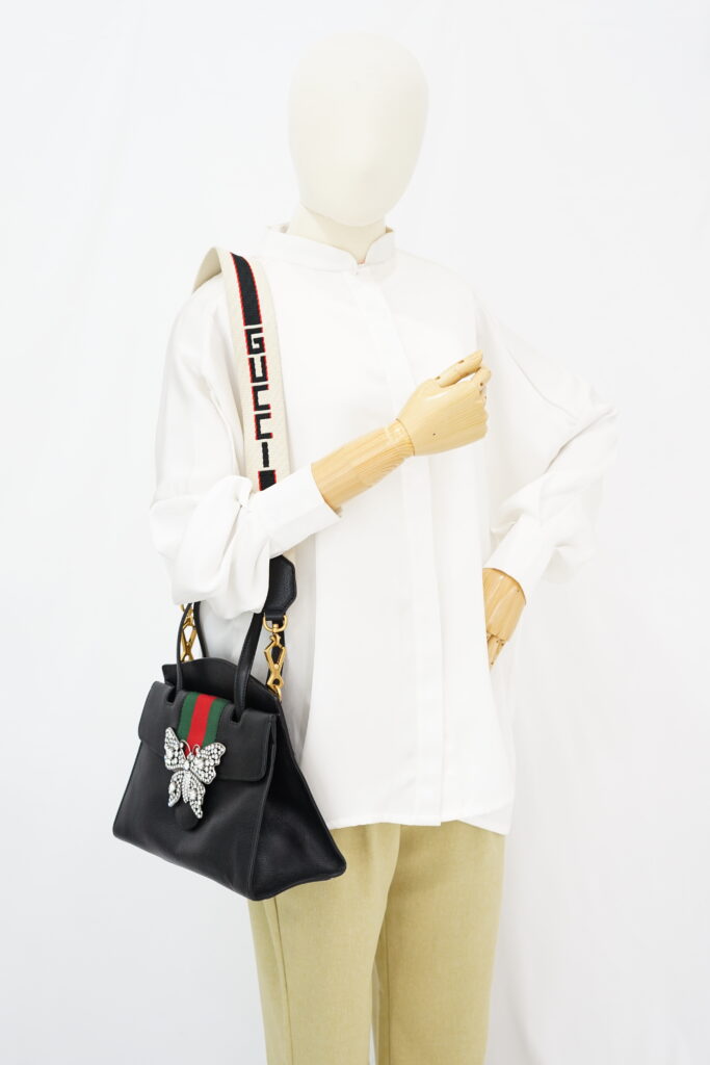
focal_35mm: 50
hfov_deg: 27.0
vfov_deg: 39.6
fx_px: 1479
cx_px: 355
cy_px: 532
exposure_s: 1/13
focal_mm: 50
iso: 640
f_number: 5
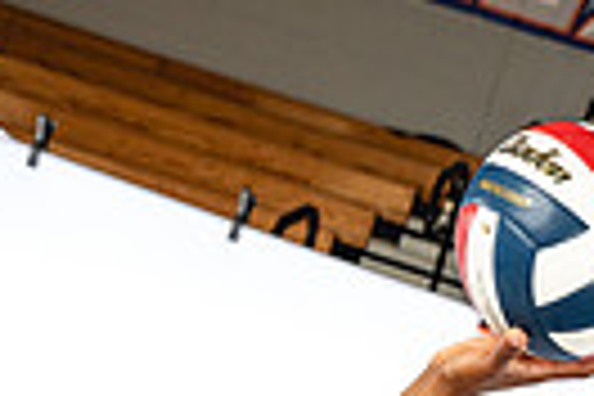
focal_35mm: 164
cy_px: 940
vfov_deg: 7.8
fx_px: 2706
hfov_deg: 12.4
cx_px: 572
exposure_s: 1/250
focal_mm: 48
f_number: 7.1
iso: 400
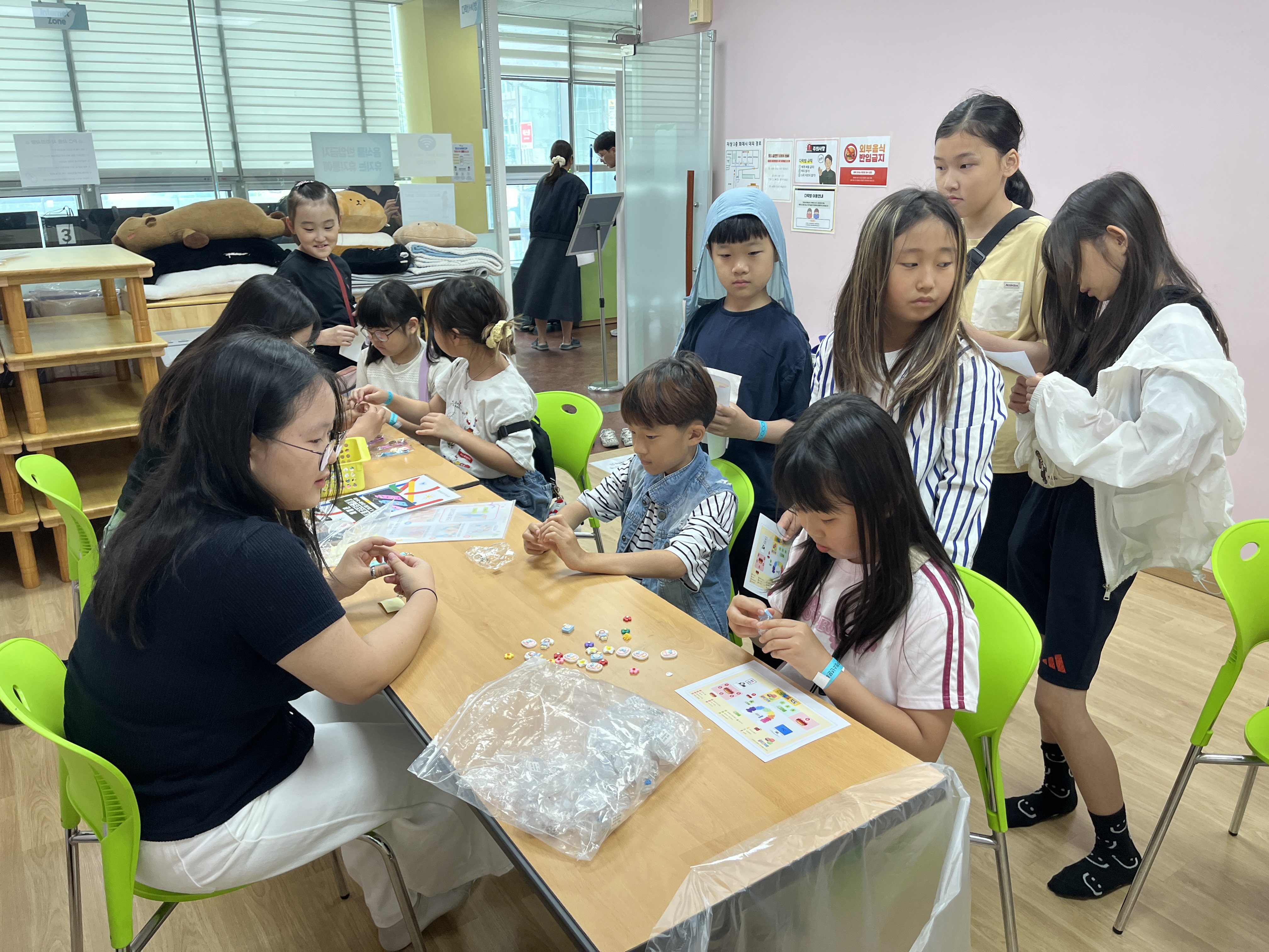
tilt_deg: -18.6
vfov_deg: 53.1
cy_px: 476
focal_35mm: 26
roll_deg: +0.5
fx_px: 953
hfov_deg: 67.3
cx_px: 634
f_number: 1.6
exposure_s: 1/120
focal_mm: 5.1
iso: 80
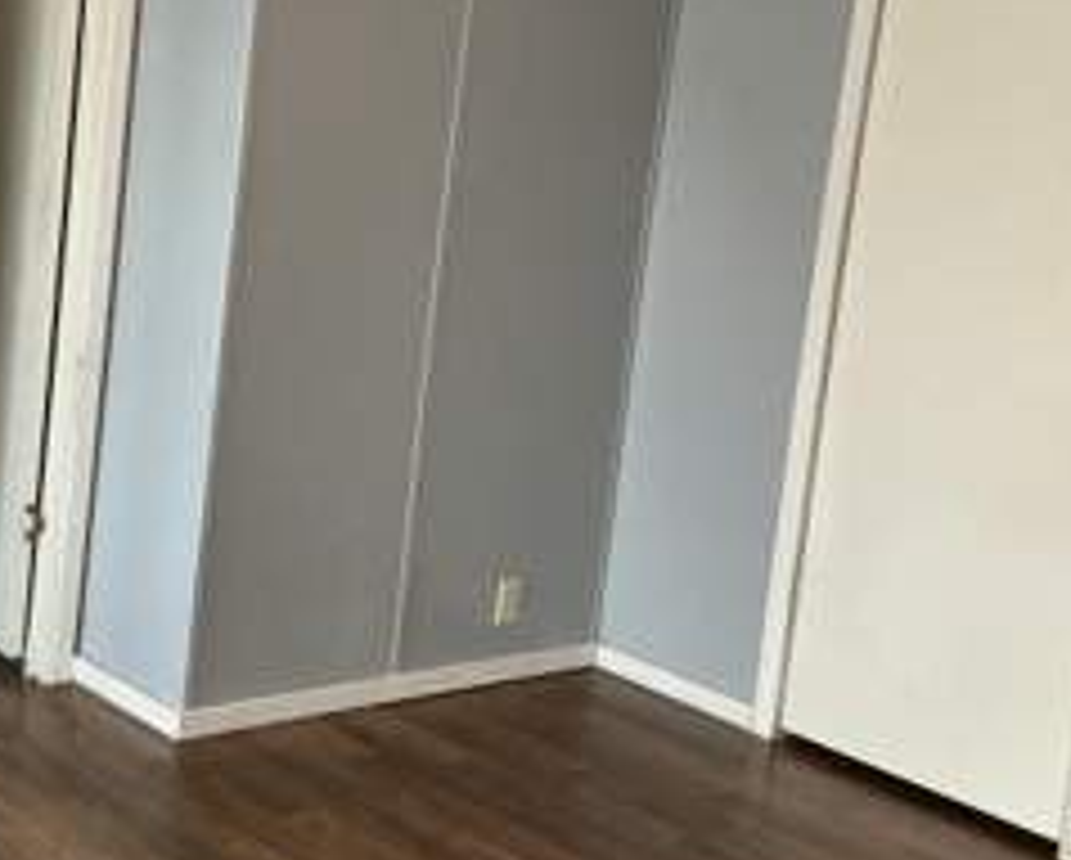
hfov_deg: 33.8
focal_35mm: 55
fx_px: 1746
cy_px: 353
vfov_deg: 27.6
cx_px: 364
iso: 160
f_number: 1.8
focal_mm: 3
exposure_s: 1/59
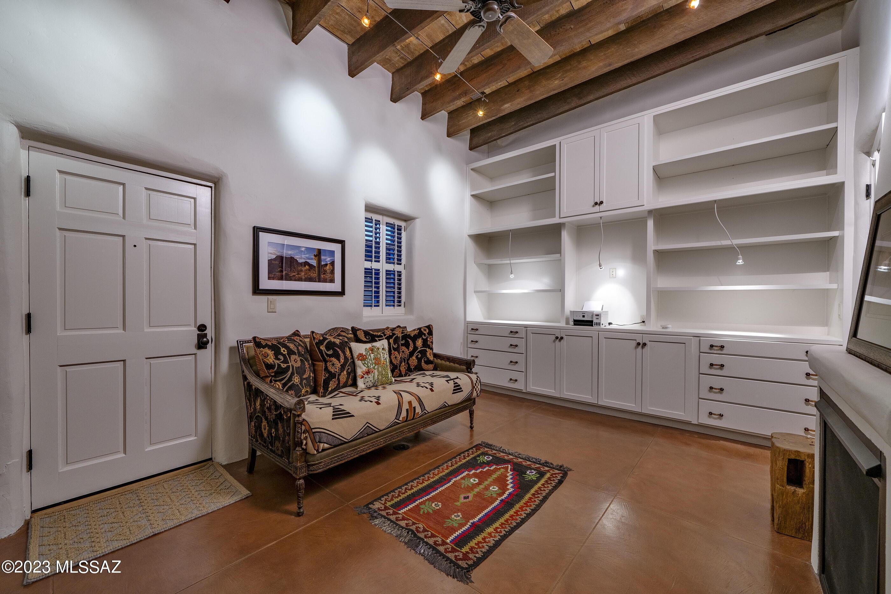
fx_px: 322
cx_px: 446
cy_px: 297
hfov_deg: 108.3
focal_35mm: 13
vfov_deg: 85.4
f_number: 8
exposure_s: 1/10
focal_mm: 13
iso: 200
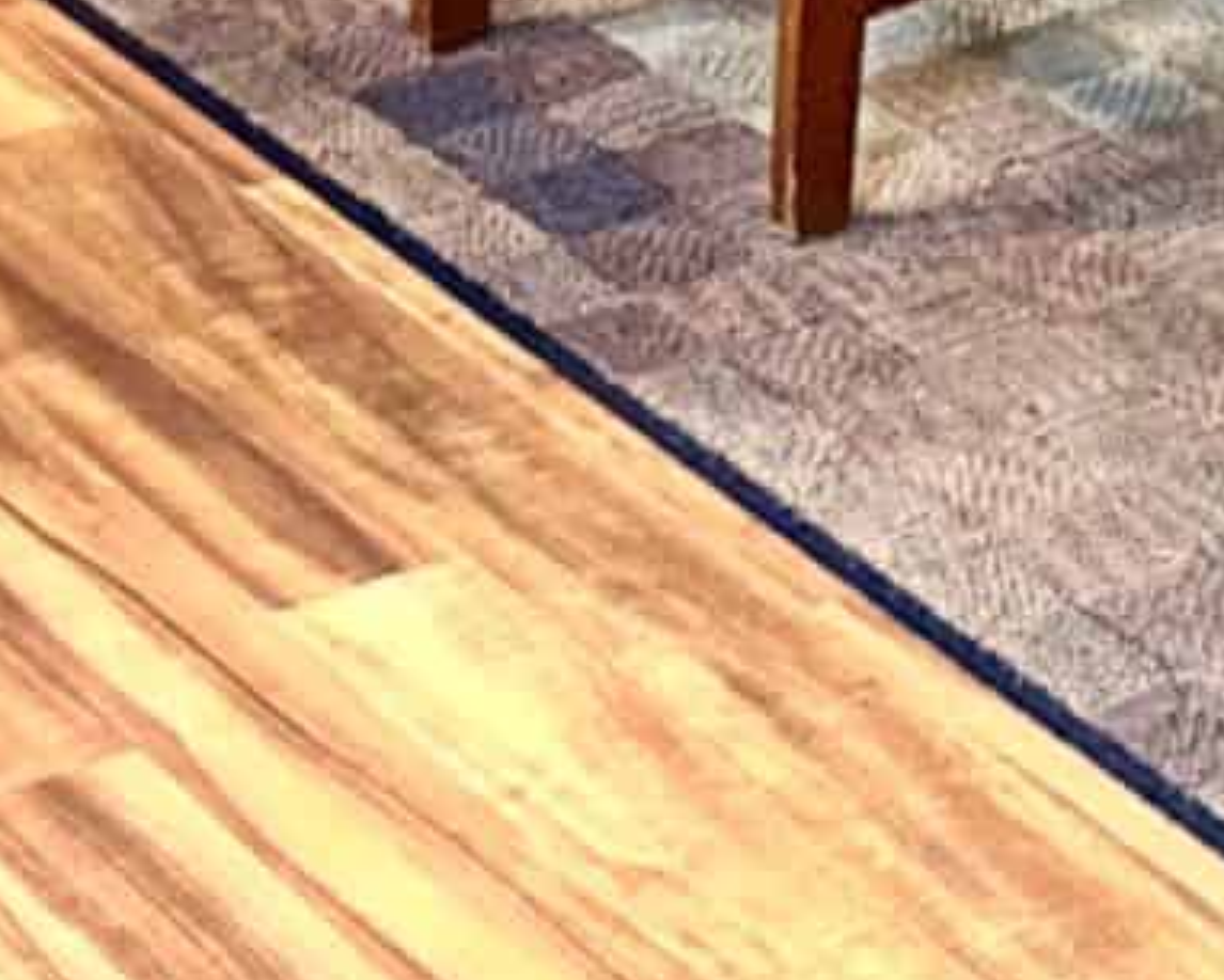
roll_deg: -0.7
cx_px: 1560
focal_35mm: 157
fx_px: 5690
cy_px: -1512
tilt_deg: -7.3
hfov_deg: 12.0
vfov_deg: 8.8
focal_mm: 6.76
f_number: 1.78
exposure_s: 1/15
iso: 125
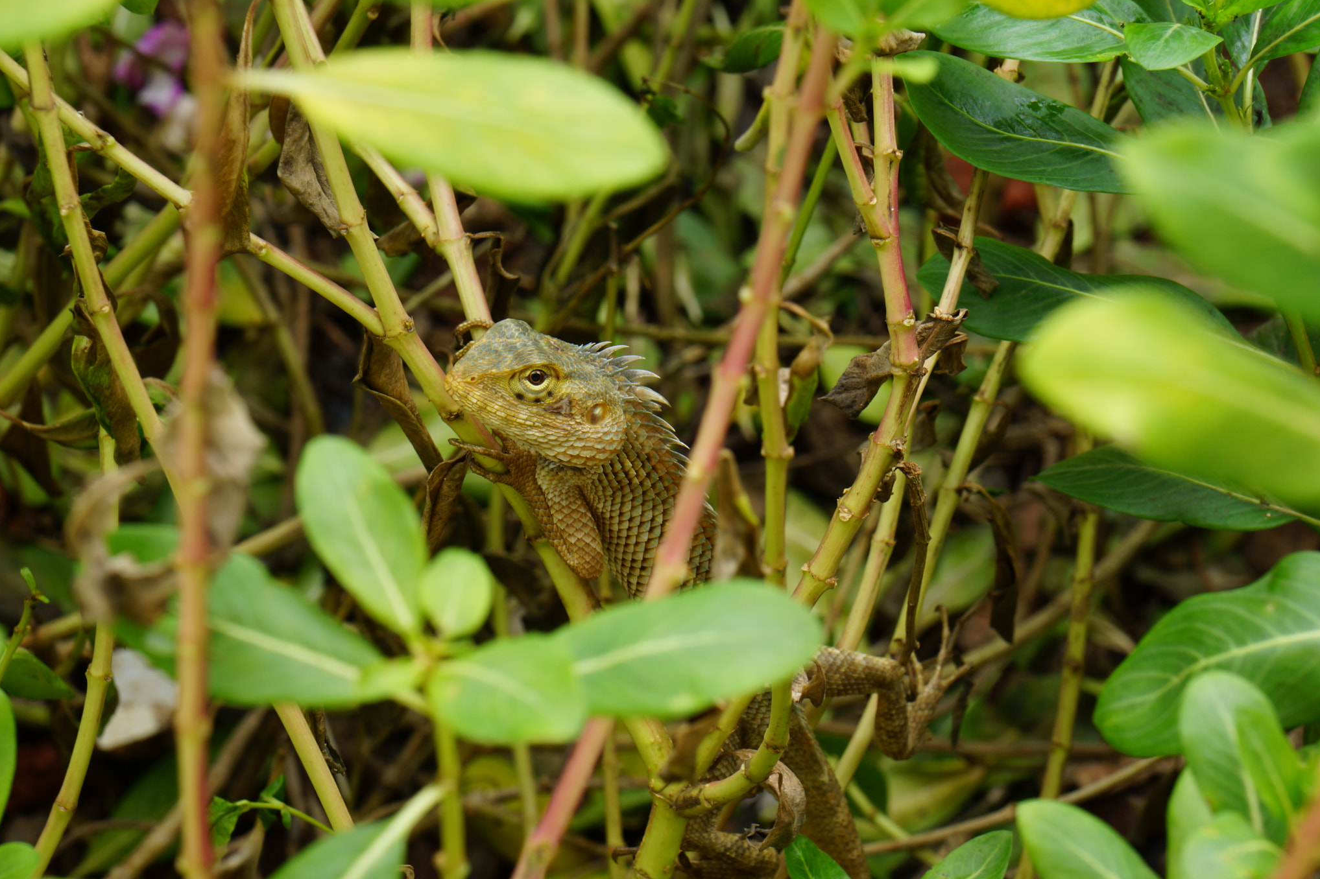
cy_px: 440
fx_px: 5810
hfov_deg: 13.0
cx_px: 658
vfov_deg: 8.7
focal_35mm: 159
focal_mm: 105
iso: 100
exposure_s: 1/25
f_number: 13
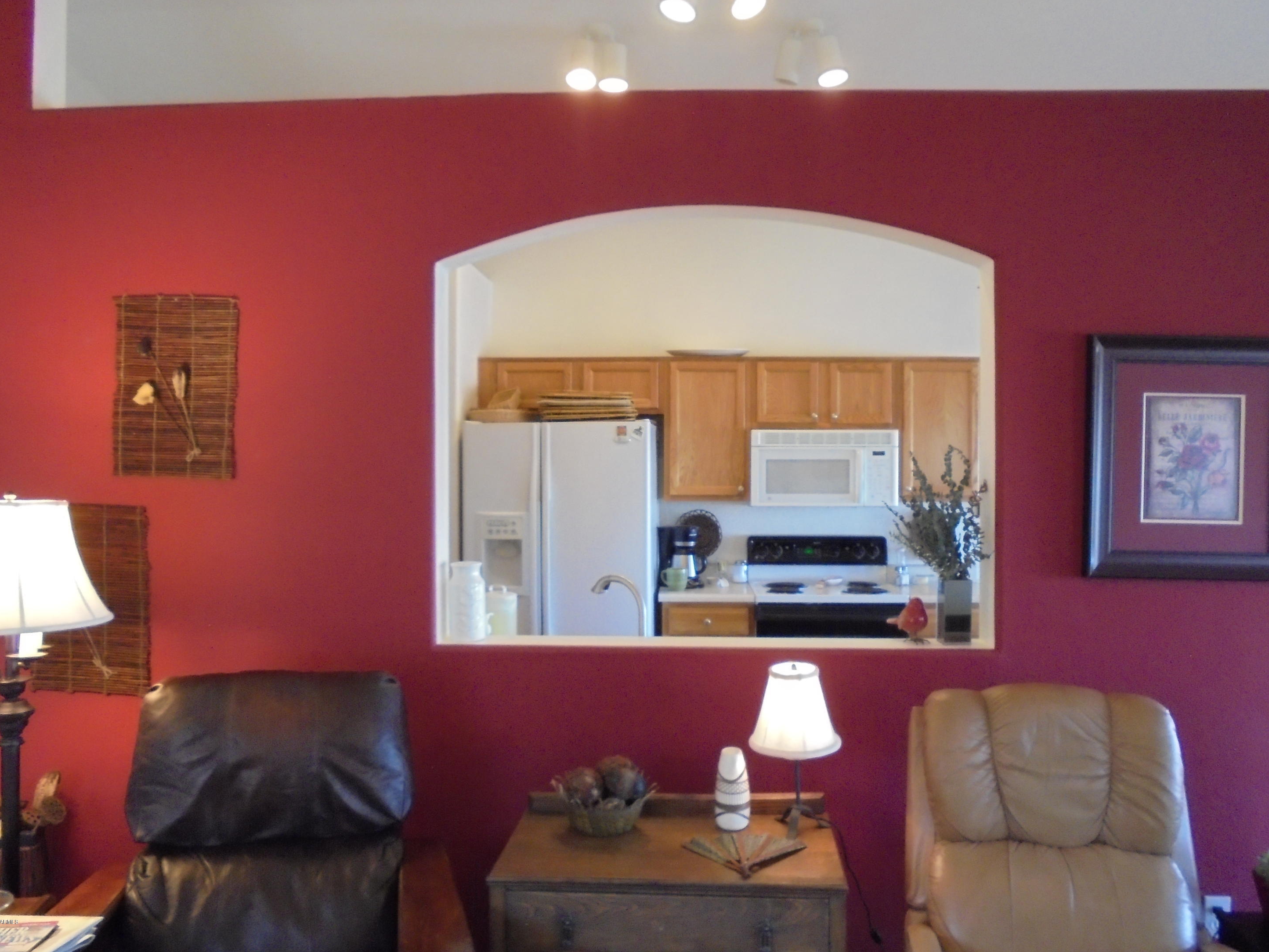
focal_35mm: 27
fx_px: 990
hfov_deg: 65.3
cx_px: 636
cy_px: 459
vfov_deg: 51.3
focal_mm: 4.6
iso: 400
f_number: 3.5
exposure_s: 1/40
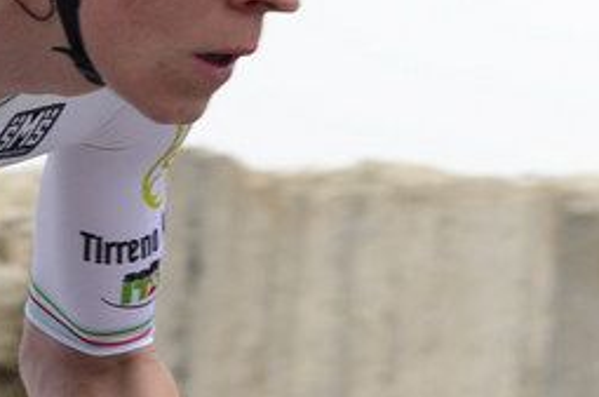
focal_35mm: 330
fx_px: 5480
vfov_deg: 4.1
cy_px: 397
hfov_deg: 6.2
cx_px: -14
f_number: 5.6
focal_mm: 70
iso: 1250
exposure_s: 1/800
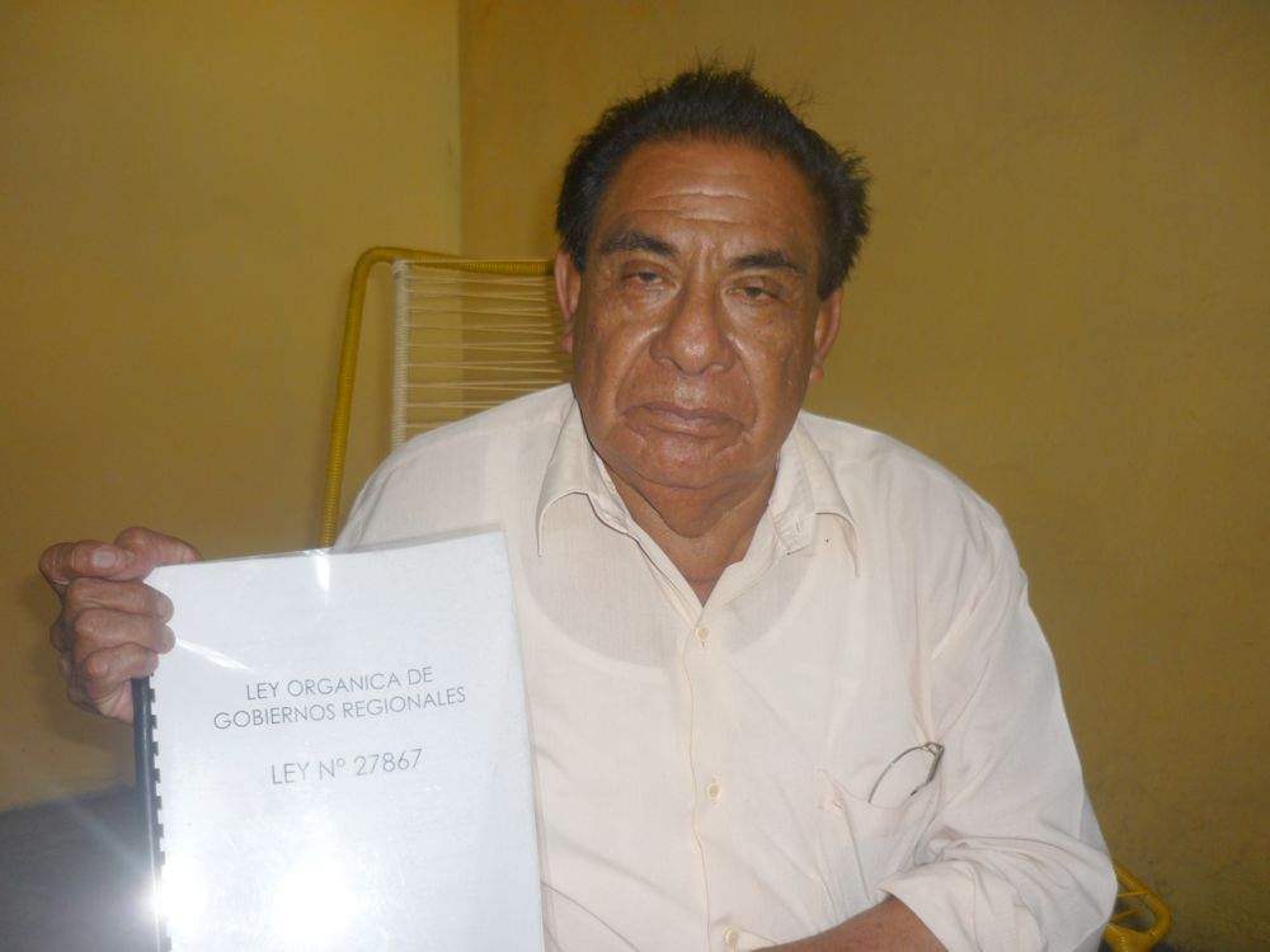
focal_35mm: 33
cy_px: 476
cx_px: 635
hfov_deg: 55.4
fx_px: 1211
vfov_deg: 42.9
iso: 100
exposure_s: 1/30
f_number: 2.8
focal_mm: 5.5
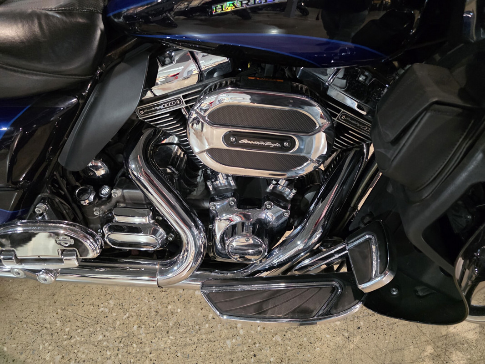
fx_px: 322
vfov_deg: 58.9
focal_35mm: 23
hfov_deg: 73.9
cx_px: 242
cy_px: 182
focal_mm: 6.3
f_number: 1.7
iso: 2000
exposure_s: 1/120
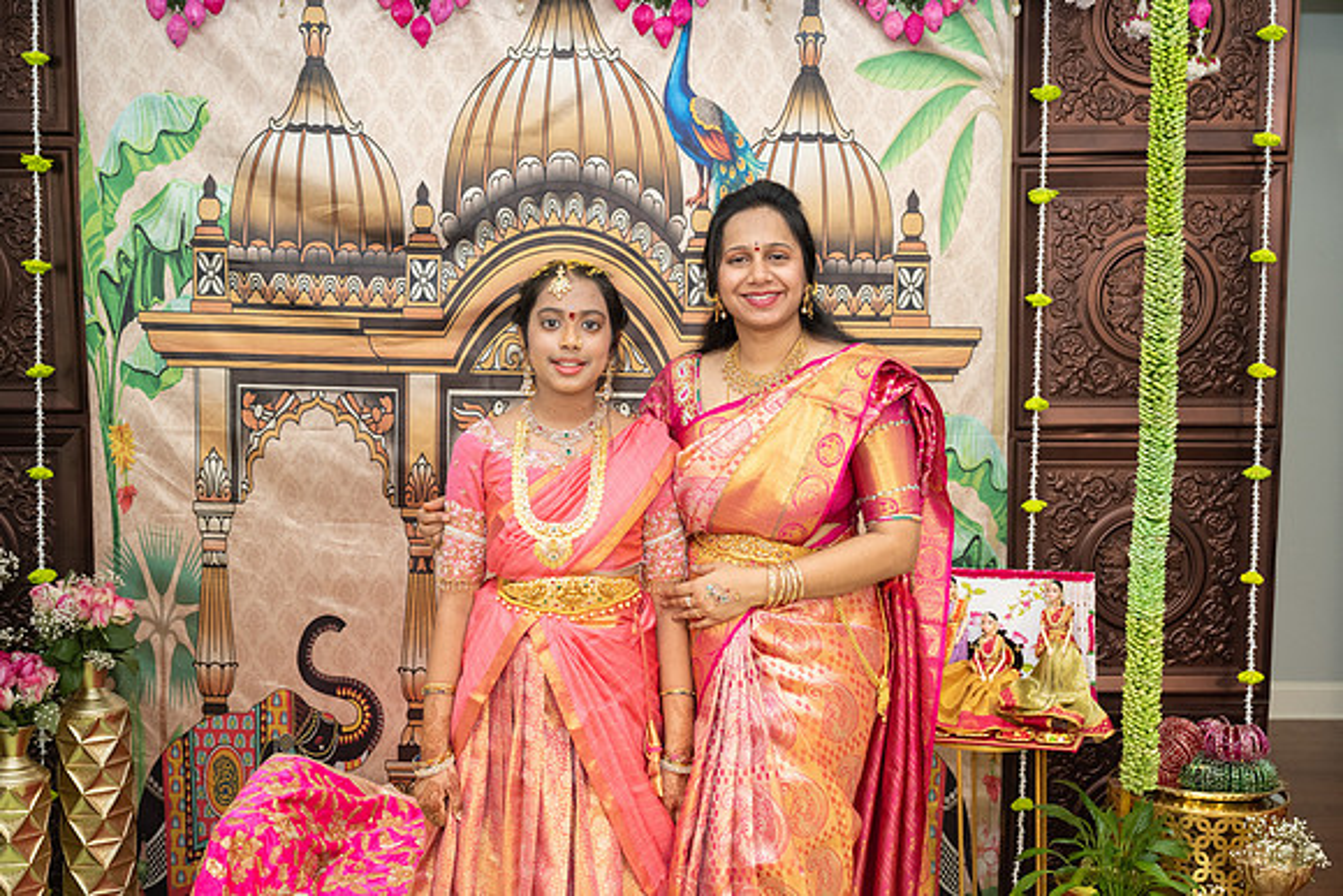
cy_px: 448
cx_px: 672
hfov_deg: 48.2
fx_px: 1503
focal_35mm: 40
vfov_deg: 33.2
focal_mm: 40
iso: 800
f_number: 3.5
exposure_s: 1/160
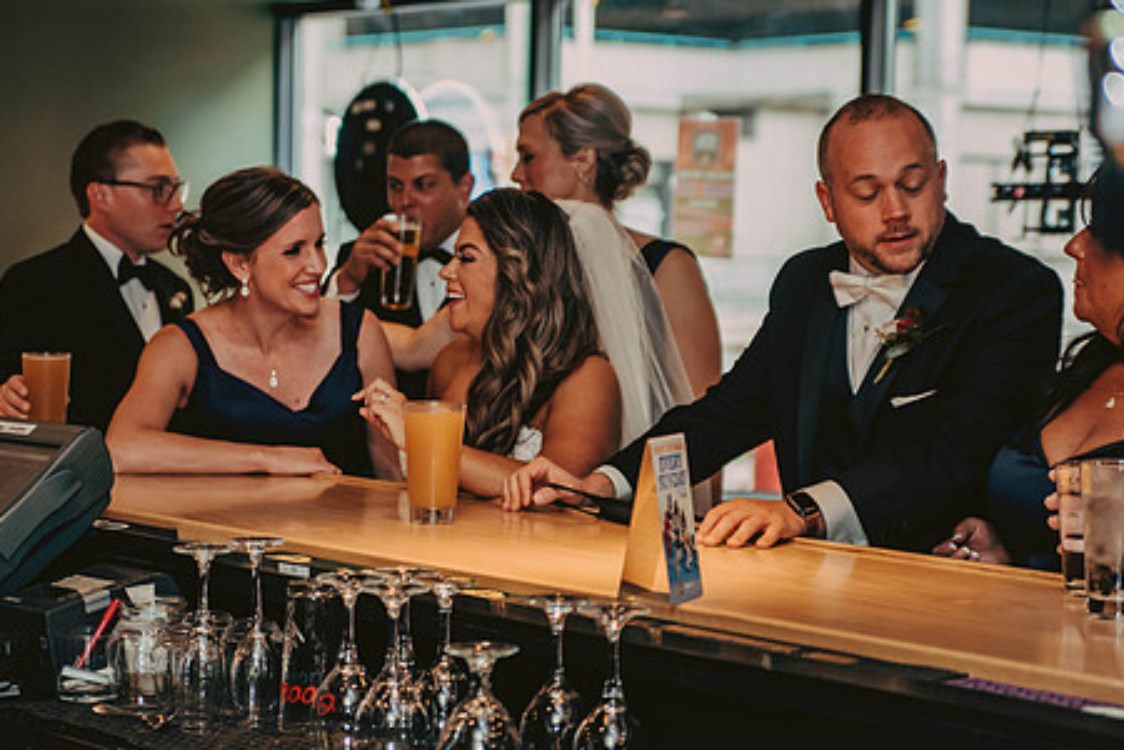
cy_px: 309
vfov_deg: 16.1
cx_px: 512
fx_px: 2654
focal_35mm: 85
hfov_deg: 23.9
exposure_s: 1/125
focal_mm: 66
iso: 1250
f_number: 3.2
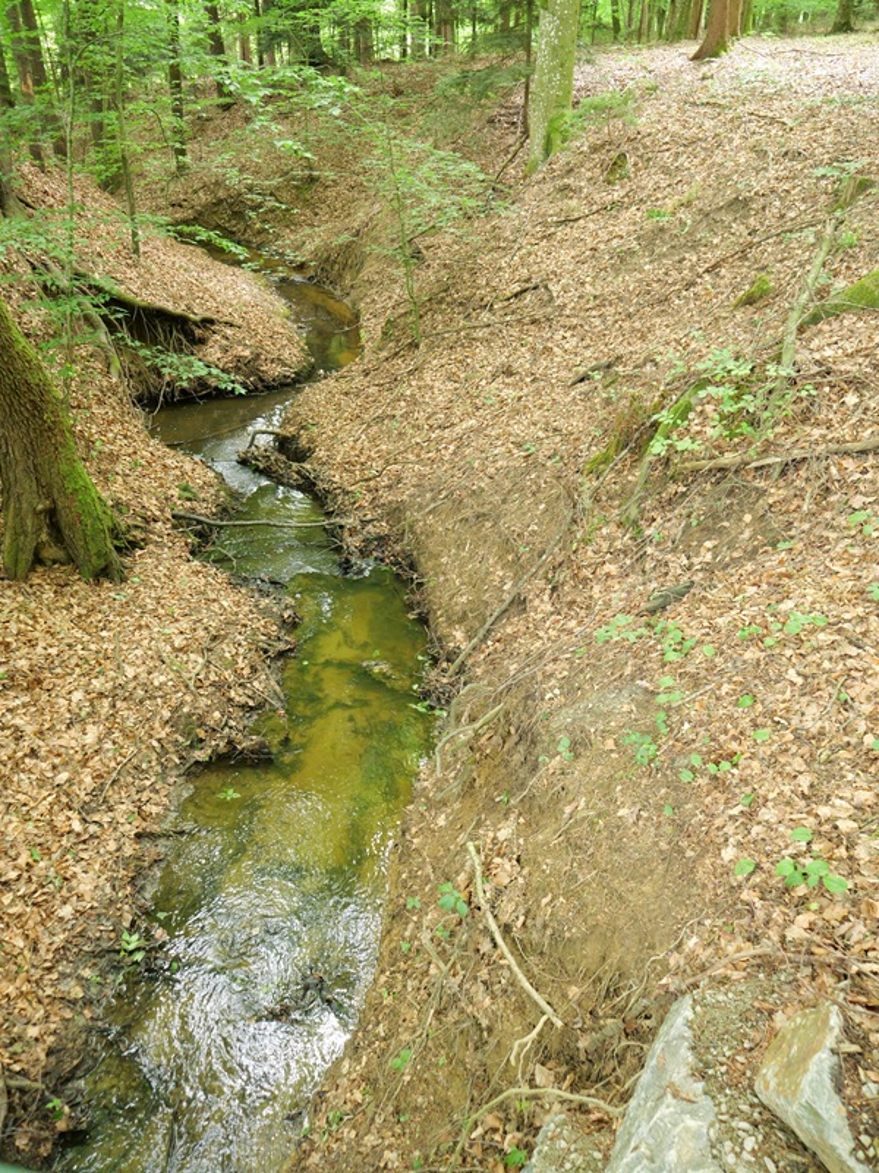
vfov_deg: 67.3
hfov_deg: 53.1
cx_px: 440
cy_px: 586
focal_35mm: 26
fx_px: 880
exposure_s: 1/60
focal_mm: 13
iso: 1600
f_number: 2.9
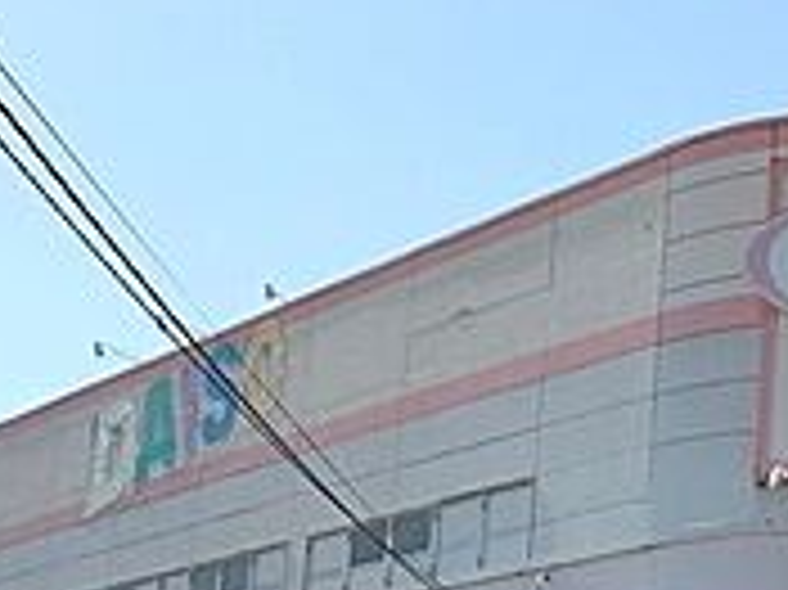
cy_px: 468
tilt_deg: +12.8
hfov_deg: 20.1
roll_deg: -0.6
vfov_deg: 16.1
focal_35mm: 91
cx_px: 964
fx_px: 2070
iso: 20
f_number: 1.8
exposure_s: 1/2994
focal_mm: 3.99
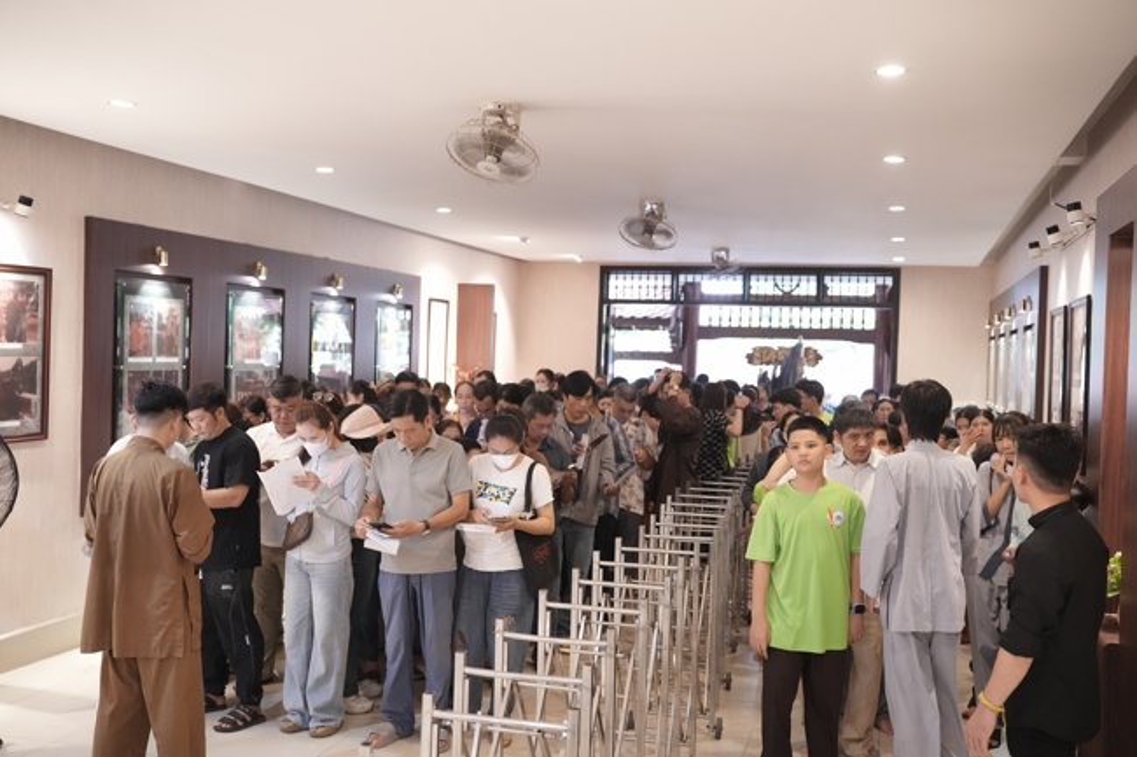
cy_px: 378
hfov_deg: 54.4
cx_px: 568
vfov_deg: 37.8
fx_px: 1105
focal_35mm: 35
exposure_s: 1/125
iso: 6400
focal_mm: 35
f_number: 2.8
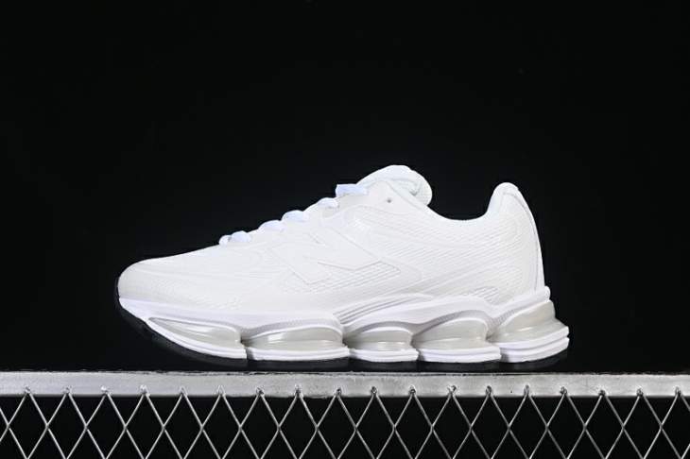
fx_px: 1437
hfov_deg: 27.0
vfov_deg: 18.2
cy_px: 230
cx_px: 345
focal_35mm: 75
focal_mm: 50
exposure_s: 1/125
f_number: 8
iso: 160
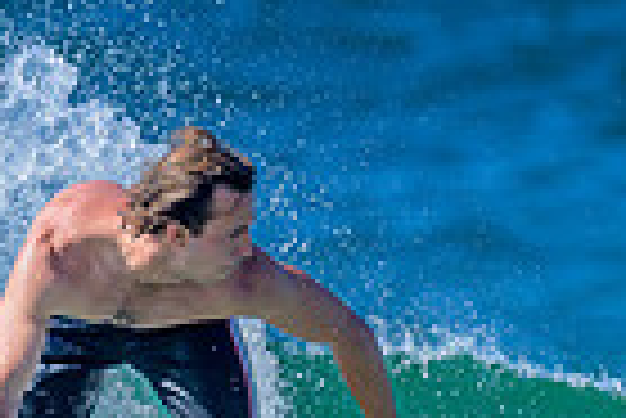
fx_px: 65972
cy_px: 458
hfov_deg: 0.5
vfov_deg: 0.4
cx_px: 366
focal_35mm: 3790
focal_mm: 800
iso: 450
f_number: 6.3
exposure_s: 1/2000
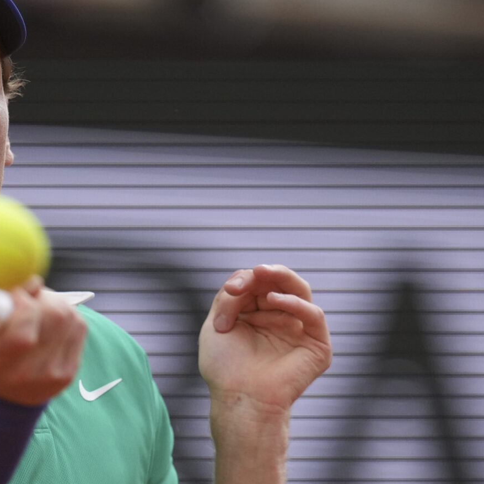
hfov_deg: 1.8
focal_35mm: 991
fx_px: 15676
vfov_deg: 1.8
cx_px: 178
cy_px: 360
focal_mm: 400
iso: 2000
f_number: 2.8
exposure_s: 1/12800
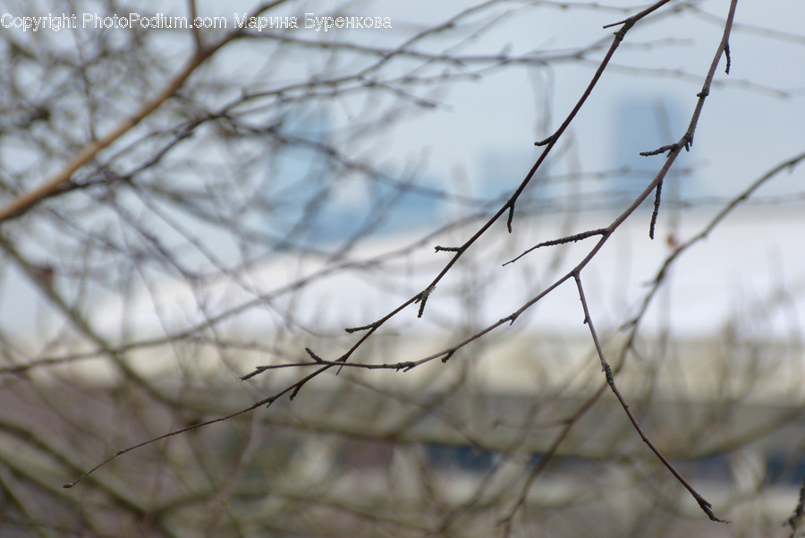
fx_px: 6913
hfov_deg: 6.7
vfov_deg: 4.5
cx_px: 402
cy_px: 269
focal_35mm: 309
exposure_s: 1/80
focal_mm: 53.5
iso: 125
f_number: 4
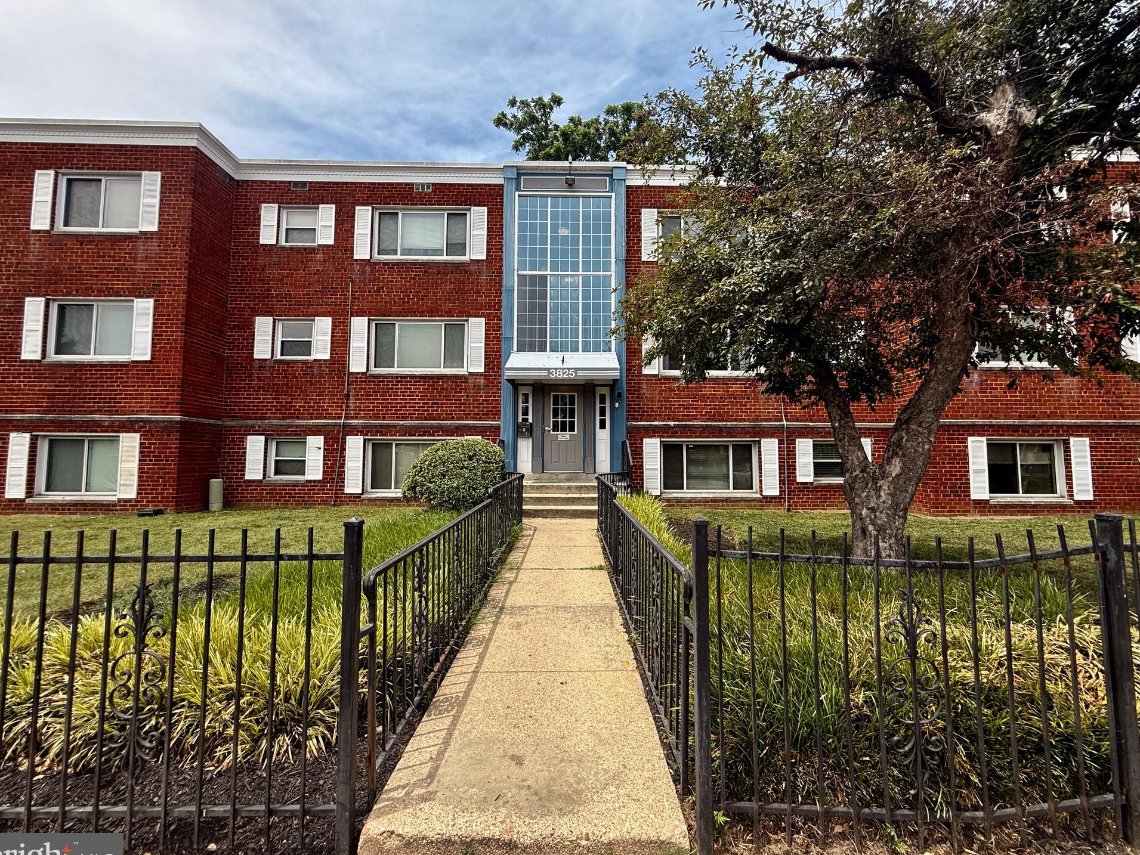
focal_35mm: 15
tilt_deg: +5.9
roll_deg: +0.2
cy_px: 424
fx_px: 494
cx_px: 585
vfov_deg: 81.8
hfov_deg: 98.1
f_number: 2.2
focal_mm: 2.22
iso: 50
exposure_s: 1/1211
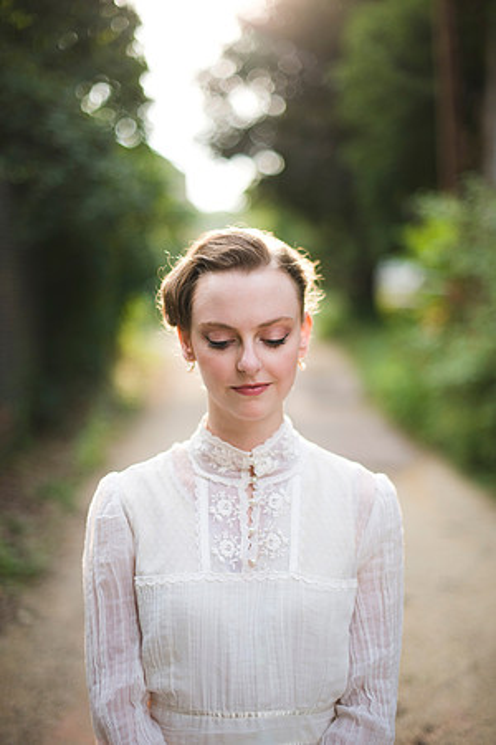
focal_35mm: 50
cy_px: 372
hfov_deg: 27.0
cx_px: 248
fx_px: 1033
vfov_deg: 39.6
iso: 200
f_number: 1.4
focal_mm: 50
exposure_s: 1/1000
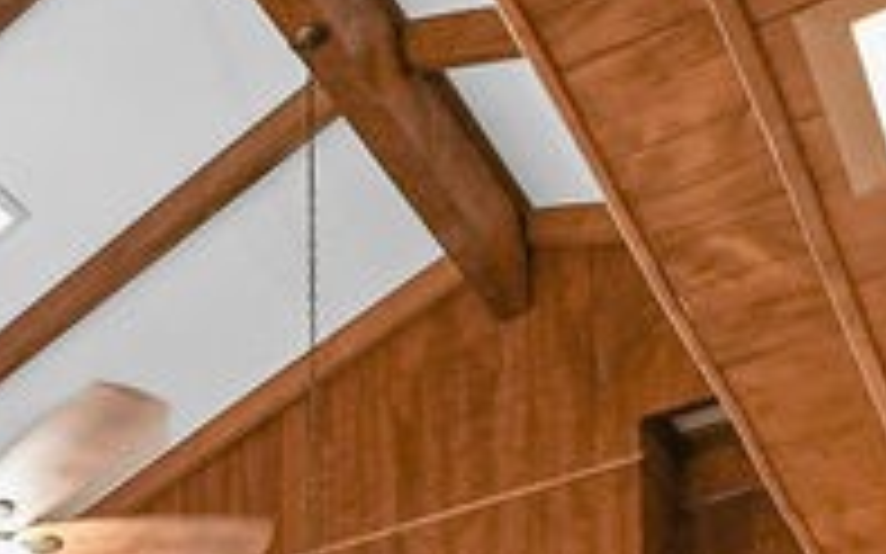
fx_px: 1666
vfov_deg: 13.1
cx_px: -364
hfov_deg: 24.6
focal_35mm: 69
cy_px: 1403
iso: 320
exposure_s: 1/30
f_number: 2.8
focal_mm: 9
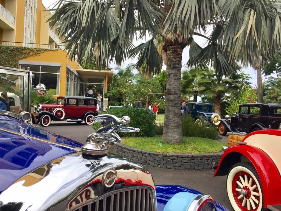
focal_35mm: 29
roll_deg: -3.4
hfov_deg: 61.7
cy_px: 106
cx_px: 140
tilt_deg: +0.6
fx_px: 235
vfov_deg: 48.2
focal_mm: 4.15
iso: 32
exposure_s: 1/860
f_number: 2.2
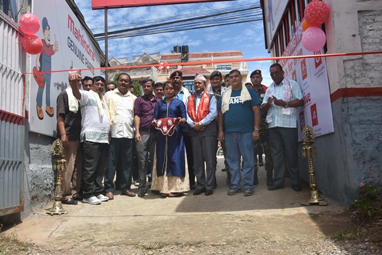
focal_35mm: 33
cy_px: 128
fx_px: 350
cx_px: 191
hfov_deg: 57.2
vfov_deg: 40.0
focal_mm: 22
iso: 220
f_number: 8
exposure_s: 1/500
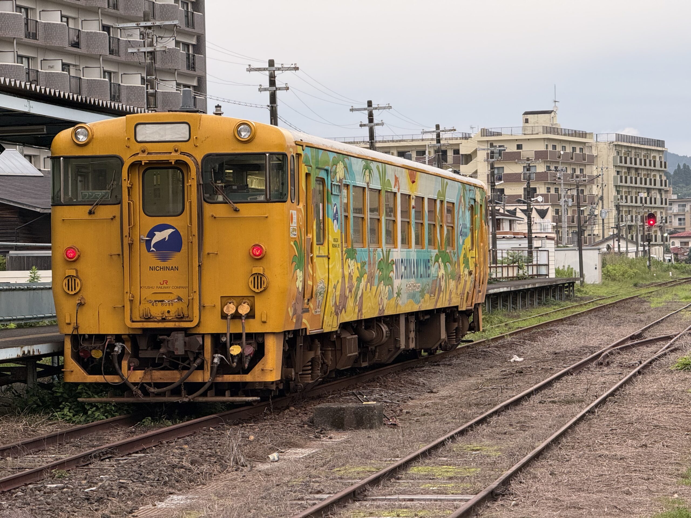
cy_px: 259
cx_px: 346
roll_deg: +1.0
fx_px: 2395
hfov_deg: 16.4
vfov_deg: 12.3
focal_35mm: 120
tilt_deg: -0.2
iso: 160
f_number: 2.8
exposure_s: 1/99
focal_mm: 15.66
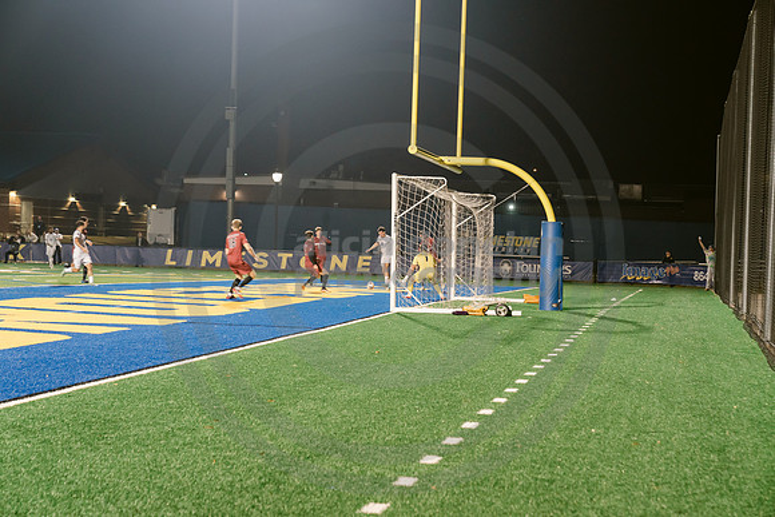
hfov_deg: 28.8
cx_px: 388
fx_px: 1507
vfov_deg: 19.5
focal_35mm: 70
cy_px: 258
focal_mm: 70
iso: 2500
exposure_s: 1/160
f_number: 4
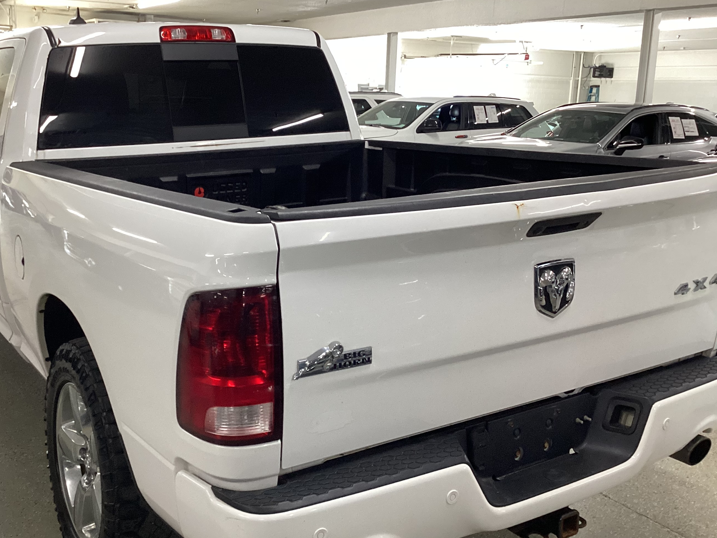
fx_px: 808
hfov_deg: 47.7
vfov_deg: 36.8
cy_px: 273
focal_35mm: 39
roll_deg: -2.1
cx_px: 298
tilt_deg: -14.0
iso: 160
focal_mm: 3.3
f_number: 2.4
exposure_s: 1/60
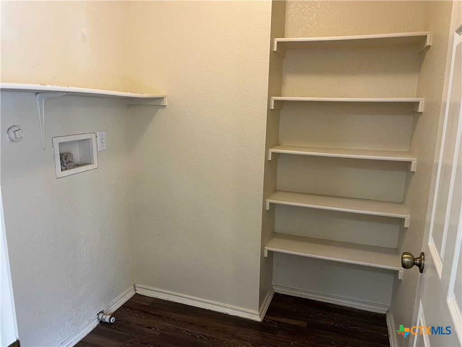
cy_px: 174
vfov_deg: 53.1
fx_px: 347
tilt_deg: -11.7
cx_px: 231
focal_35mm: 26
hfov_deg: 67.3
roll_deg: -0.8
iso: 160
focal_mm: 5.1
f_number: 1.6
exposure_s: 1/60
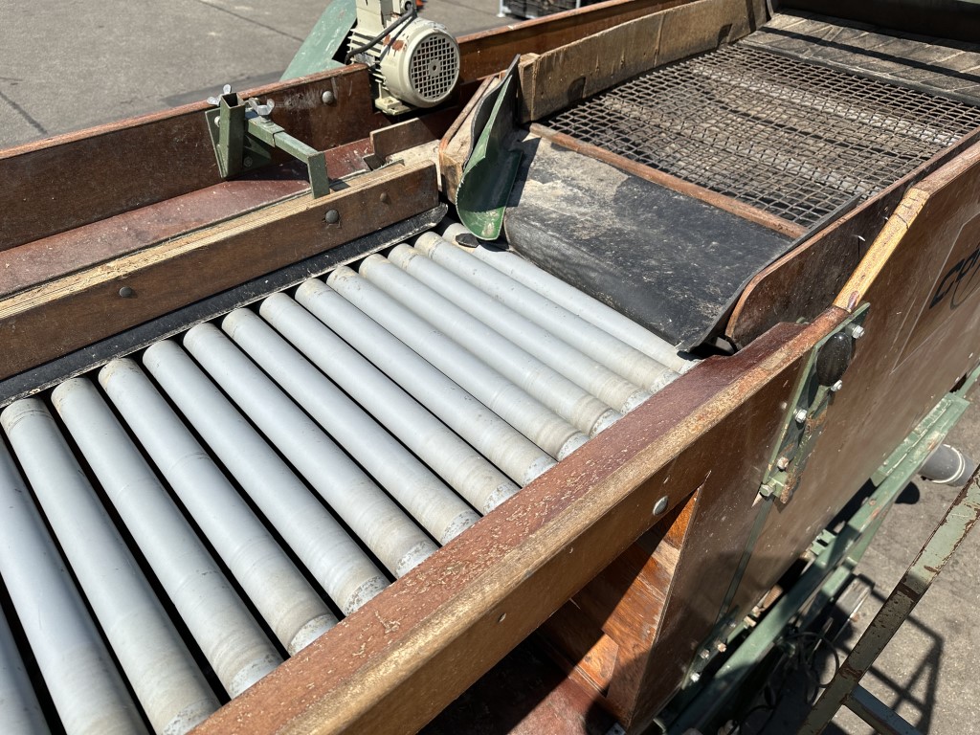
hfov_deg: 71.6
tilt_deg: -38.9
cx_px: 490
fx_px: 679
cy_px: 368
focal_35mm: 24
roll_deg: -0.4
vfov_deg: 56.8
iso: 80
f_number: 1.78
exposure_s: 1/4545
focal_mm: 6.86
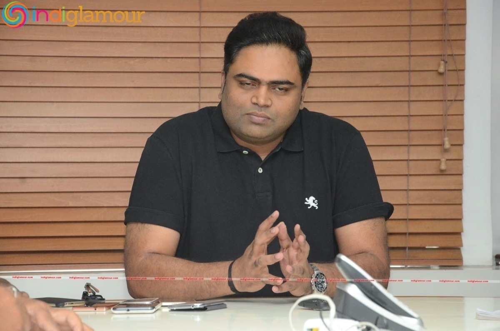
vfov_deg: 8.7
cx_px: 250
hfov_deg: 13.1
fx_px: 2183
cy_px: 166
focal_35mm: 158
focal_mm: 105
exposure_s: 1/125
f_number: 6.3
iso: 4000
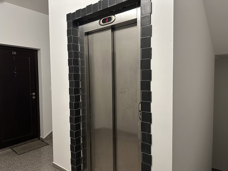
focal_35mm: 24
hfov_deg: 71.6
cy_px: 86
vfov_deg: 56.8
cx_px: 114
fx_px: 158
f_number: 1.8
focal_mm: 6.9
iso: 640
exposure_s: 1/50
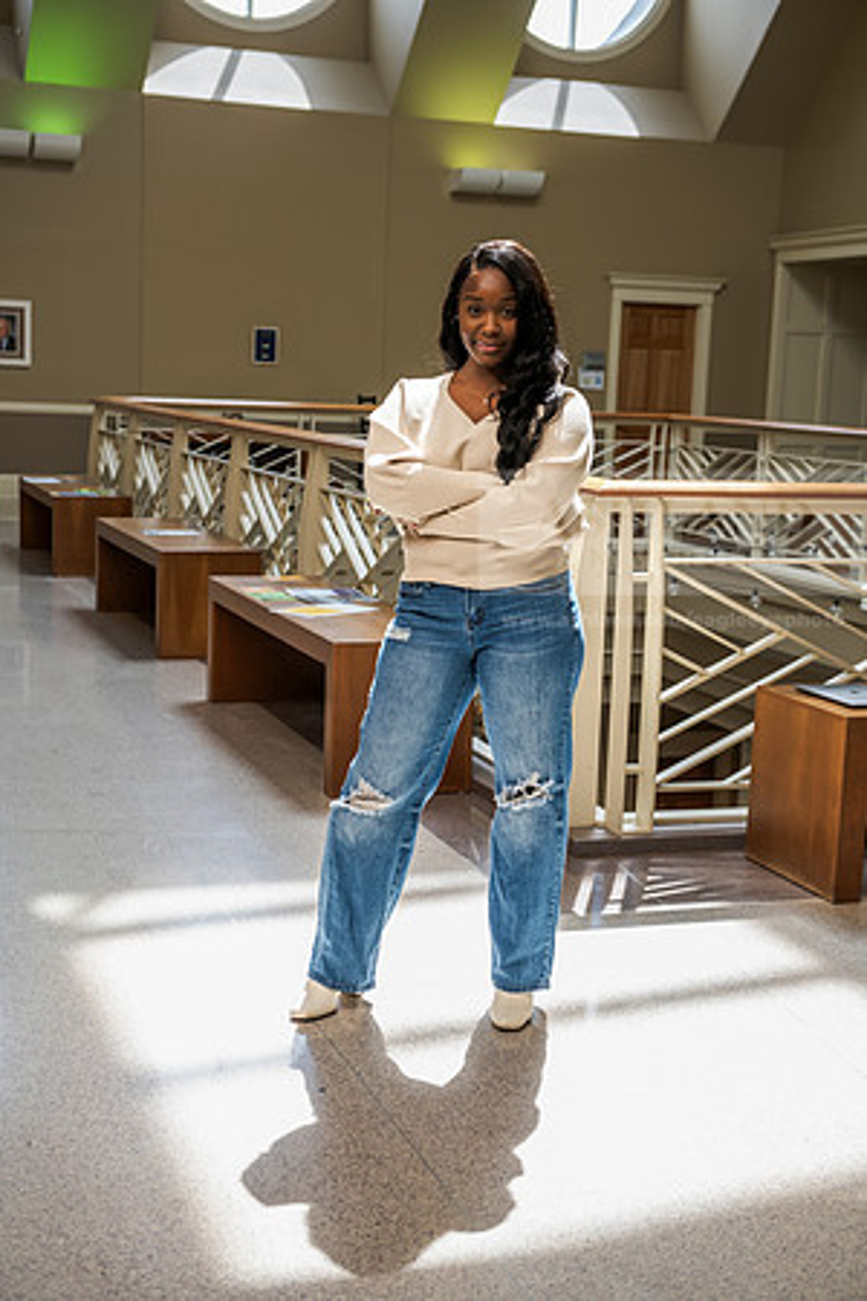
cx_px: 434
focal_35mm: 55
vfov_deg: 36.2
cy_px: 650
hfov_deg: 24.6
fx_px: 1987
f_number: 4.5
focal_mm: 55
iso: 640
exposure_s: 1/200
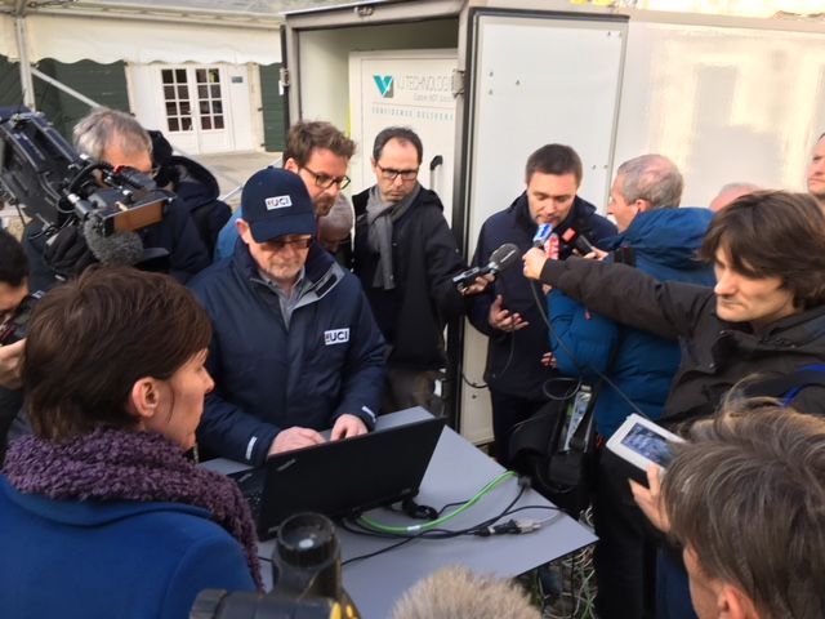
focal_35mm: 29
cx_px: 412
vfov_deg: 48.2
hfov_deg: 61.7
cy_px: 310
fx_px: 691
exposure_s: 1/100
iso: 25
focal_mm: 4.15
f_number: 2.2
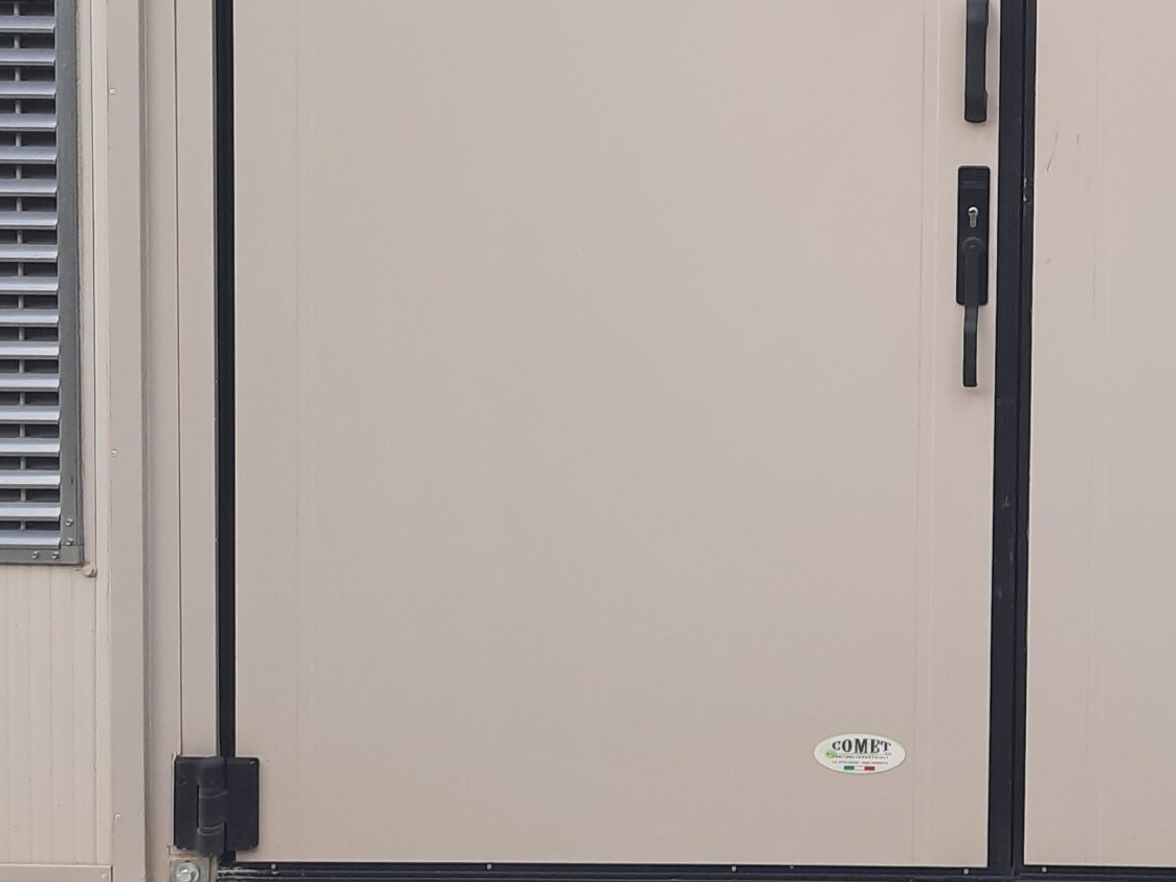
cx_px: 1061
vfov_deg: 24.9
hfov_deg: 32.1
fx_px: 1936
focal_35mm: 57
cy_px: 97
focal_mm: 4.6
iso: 32
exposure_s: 1/555
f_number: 2
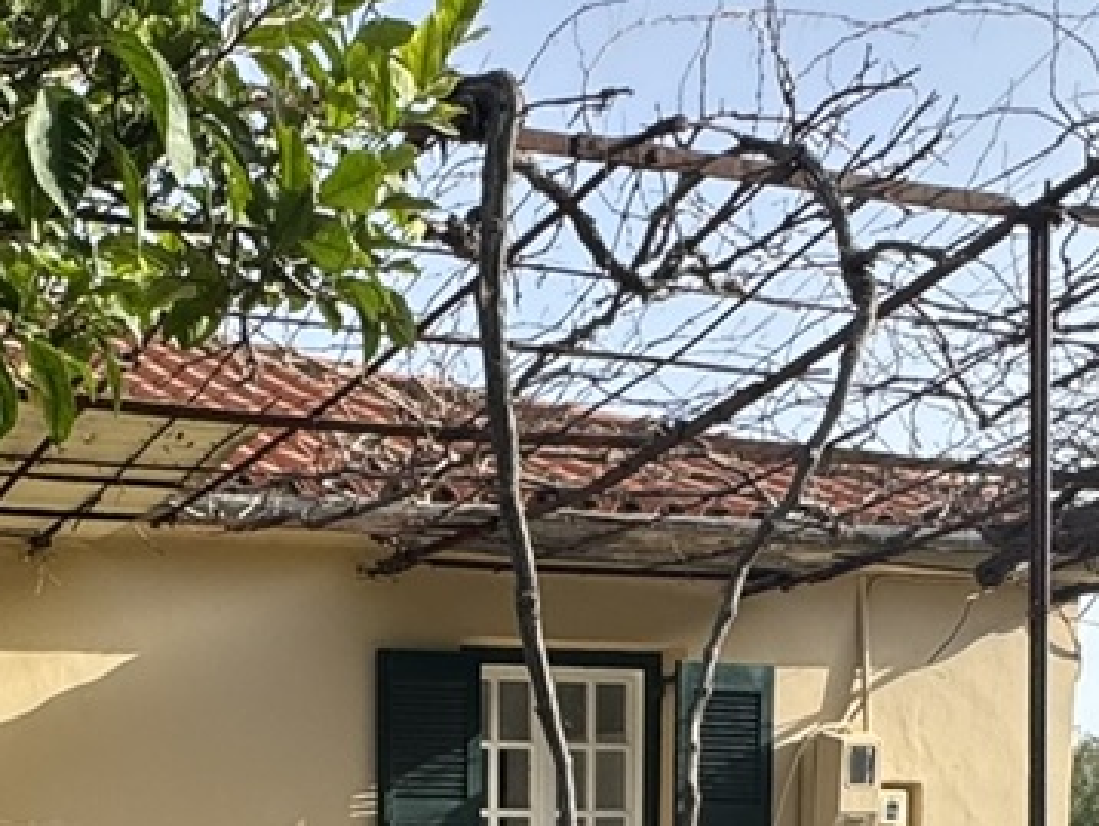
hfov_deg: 31.5
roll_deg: +0.1
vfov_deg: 21.3
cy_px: 1176
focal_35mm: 60
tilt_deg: -6.3
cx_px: 246
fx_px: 1906
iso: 50
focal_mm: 2.22
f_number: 2.2
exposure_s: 1/944
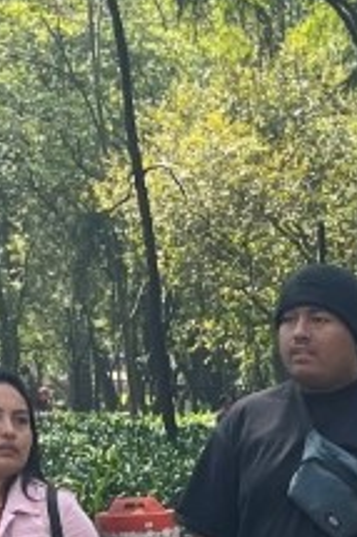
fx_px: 1922
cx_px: 749
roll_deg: -1.3
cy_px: 882
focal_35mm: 129
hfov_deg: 9.8
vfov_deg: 14.5
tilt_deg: -14.6
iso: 50
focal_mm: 5.1
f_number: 1.6
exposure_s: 1/389
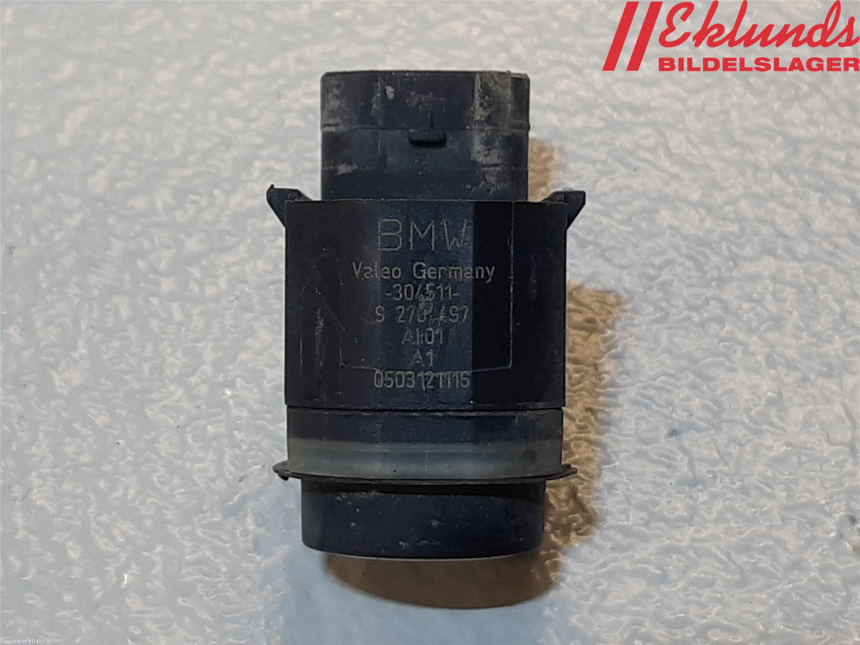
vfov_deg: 53.1
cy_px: 322
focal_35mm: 26
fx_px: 646
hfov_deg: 67.3
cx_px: 430
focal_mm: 3.93
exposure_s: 1/50
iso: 40
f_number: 1.7
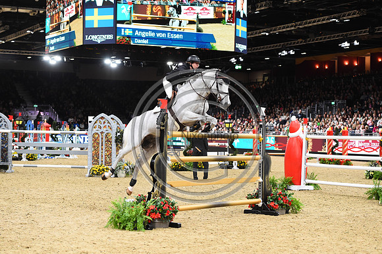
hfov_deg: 23.7
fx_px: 912
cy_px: 127
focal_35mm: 86
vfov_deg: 15.9
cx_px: 191
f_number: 3.5
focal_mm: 86
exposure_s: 1/800
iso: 5000
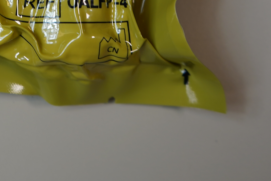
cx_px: -65
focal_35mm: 109
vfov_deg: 12.0
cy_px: -90
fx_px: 821
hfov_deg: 17.7
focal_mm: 28
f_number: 4
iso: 100
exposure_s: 1/60
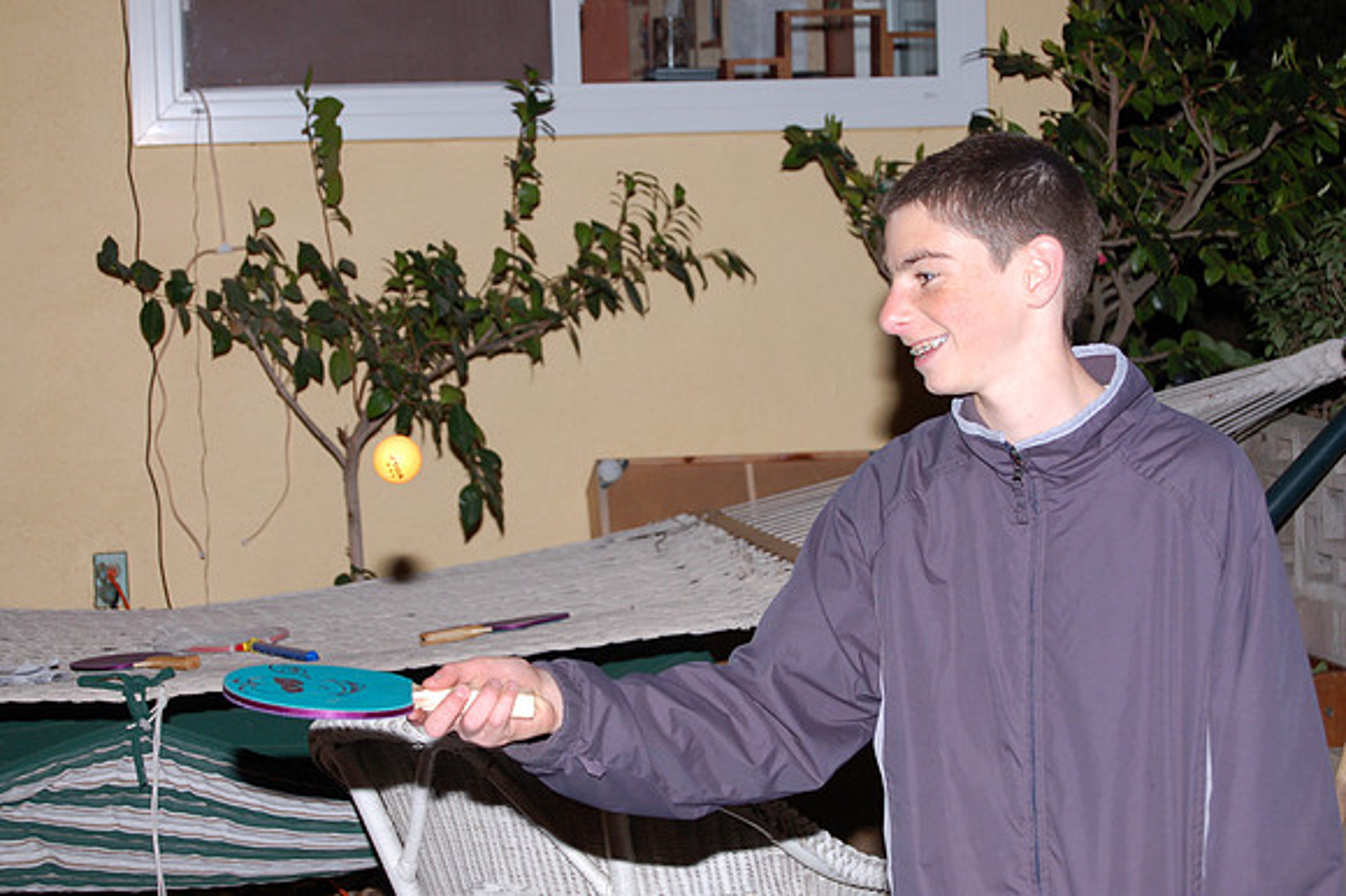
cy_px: 448
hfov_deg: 24.6
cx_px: 673
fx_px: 3083
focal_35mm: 82
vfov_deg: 16.5
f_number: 5.6
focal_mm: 55
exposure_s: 1/60
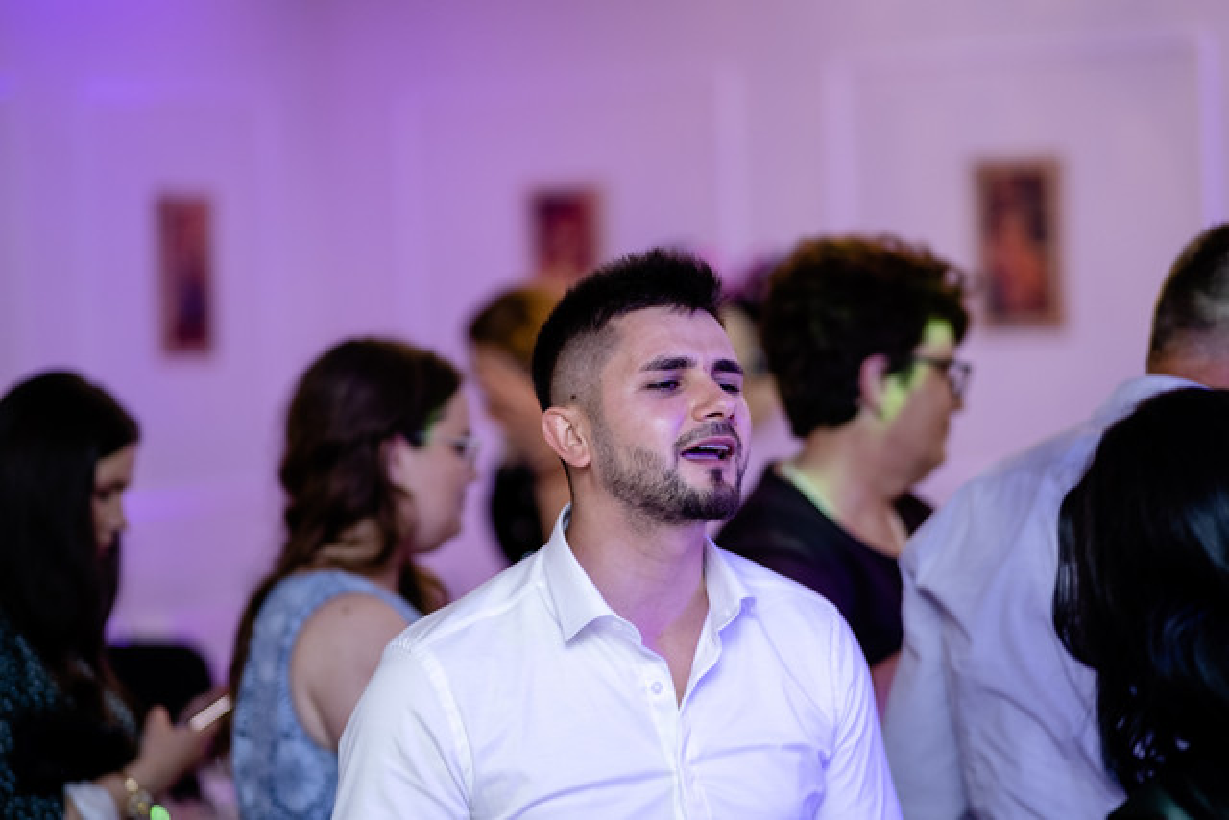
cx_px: 614
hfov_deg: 16.0
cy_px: 410
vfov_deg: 10.7
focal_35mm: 128
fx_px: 4370
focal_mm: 85
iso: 800
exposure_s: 1/200
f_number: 1.8
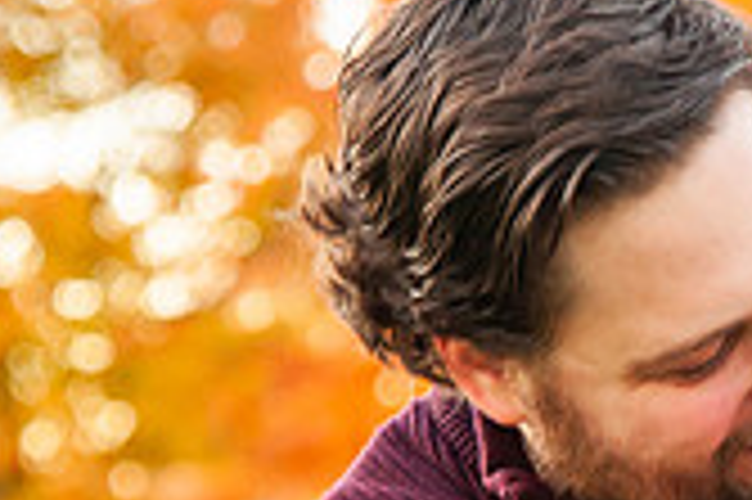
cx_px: 774
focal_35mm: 262
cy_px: 625
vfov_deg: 5.2
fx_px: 5467
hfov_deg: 7.8
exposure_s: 1/200
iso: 800
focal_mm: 60
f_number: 3.5
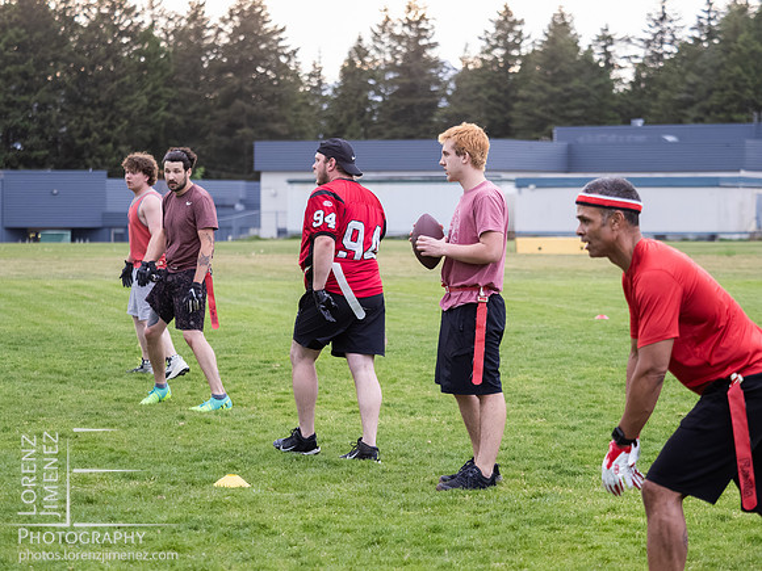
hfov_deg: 14.7
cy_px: 286
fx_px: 2950
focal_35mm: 134
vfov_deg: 11.1
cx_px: 381
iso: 1600
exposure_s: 1/1250
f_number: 2.8
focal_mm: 67
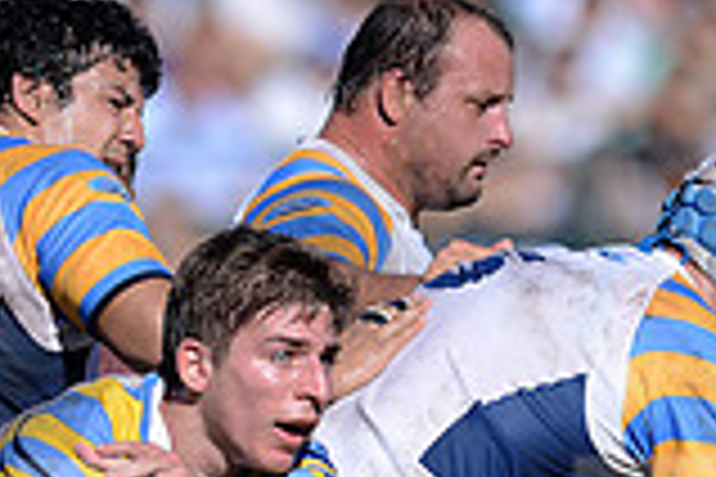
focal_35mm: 1529
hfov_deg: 1.3
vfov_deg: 0.9
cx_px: 378
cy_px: 592
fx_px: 30408
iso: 200
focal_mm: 420
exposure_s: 1/2000
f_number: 4
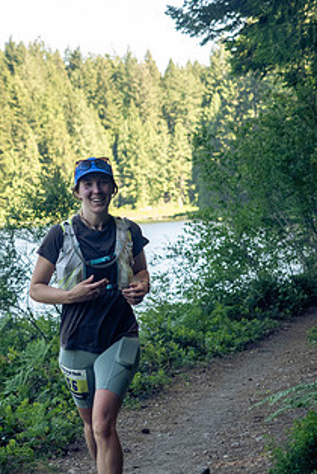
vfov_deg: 17.2
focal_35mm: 119
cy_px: 263
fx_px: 1568
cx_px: 94
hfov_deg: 11.5
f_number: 2.8
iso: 1250
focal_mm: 40
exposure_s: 1/1000
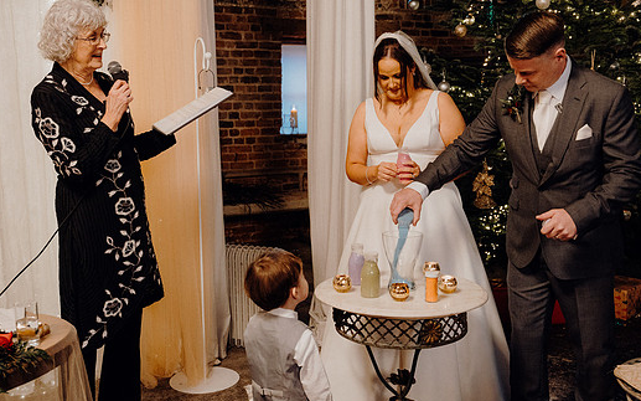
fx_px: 699
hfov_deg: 49.3
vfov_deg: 32.0
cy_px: 191
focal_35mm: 40
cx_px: 335
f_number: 3.5
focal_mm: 35
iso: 4000
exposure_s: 1/160
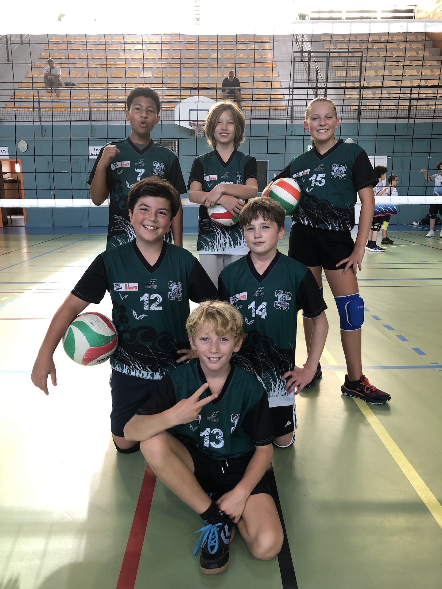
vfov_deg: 63.4
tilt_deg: -11.7
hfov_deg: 49.7
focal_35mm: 28
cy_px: 294
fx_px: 477
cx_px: 221
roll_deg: +0.3
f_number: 1.8
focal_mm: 3.99
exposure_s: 1/76
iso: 40
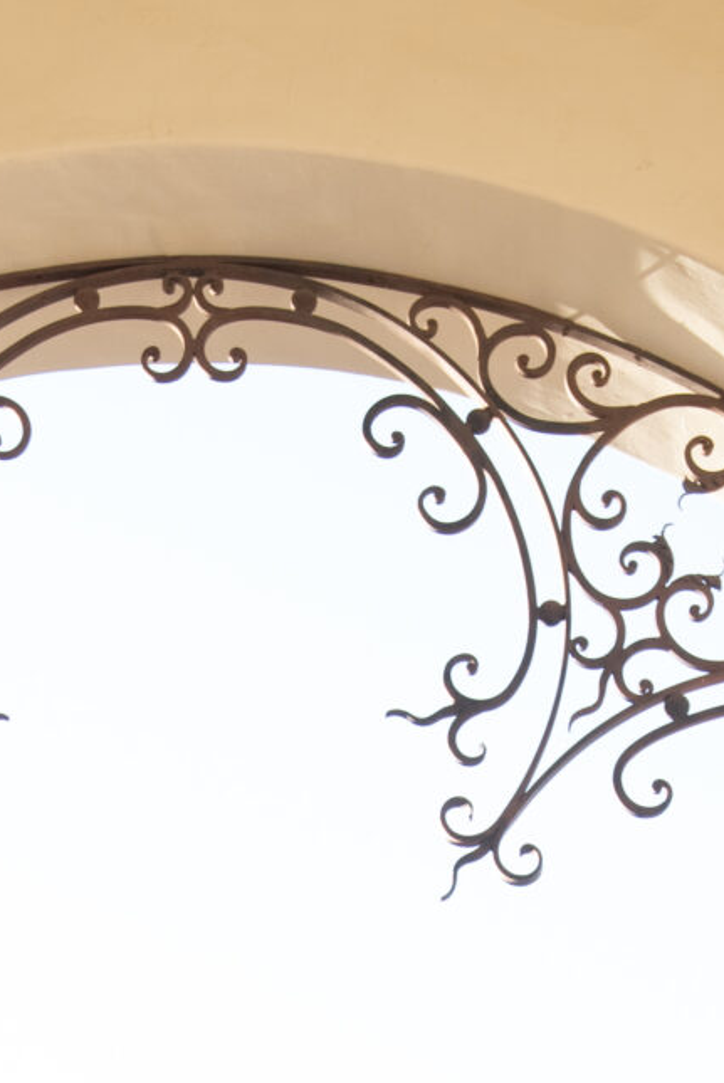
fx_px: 3704
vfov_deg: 15.3
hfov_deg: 11.1
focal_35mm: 123
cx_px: 189
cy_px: 1677
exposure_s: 1/250
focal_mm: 31
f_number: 7.1
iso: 400
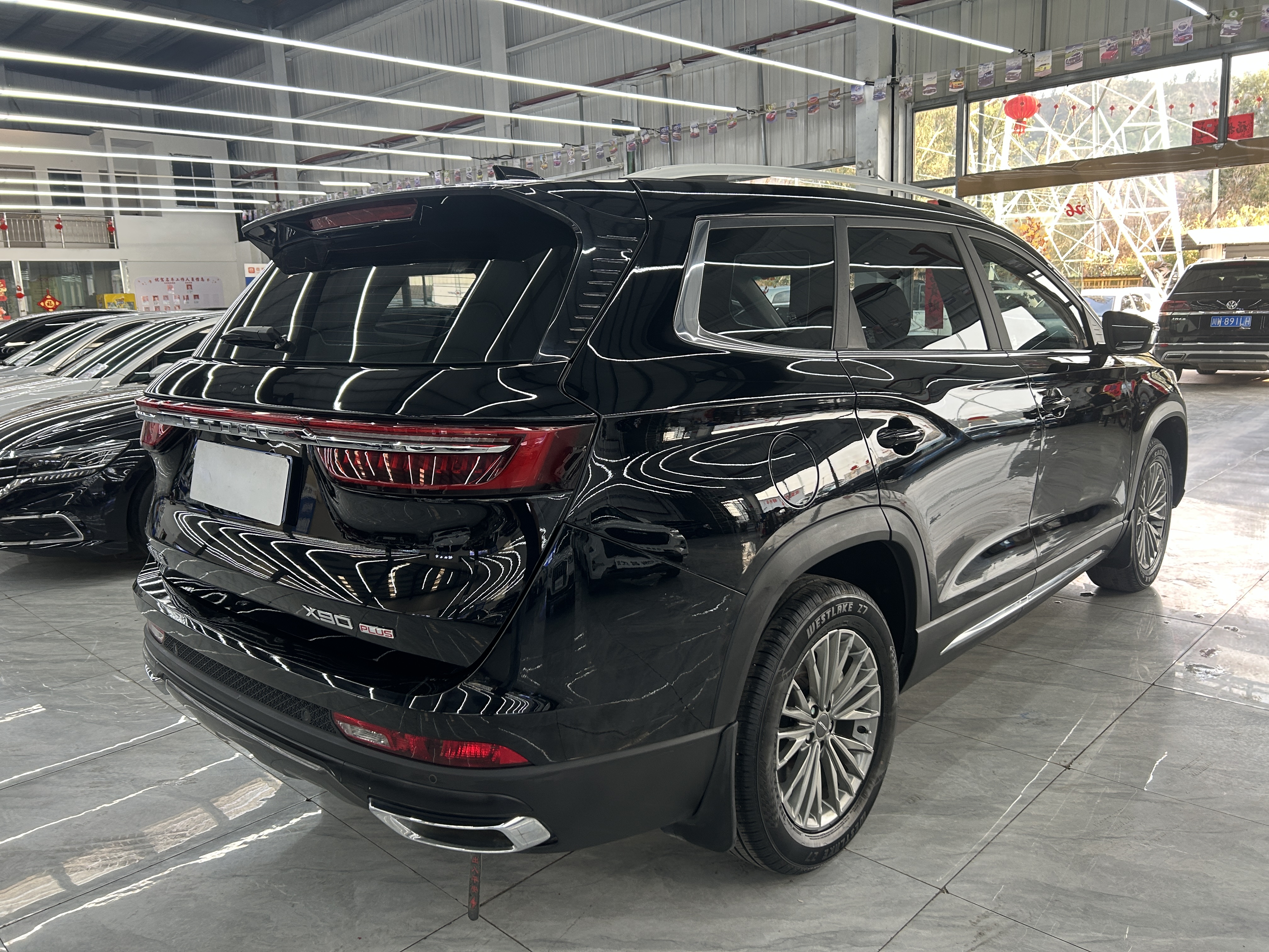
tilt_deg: -9.0
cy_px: 476
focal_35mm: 26
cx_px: 634
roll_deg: +3.3
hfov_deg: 67.3
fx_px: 953
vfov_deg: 53.1
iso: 100
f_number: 1.5
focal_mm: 5.7
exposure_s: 1/100
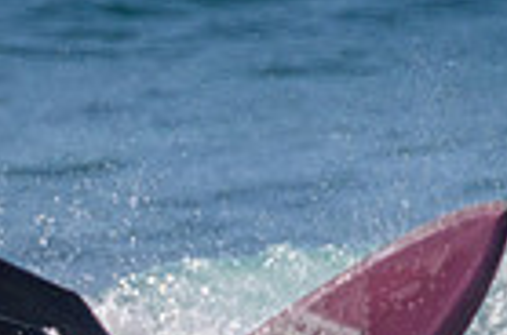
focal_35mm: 4583
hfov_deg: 0.5
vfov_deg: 0.3
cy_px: 412
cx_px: 63
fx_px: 64396
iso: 640
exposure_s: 1/2000
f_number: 11
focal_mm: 800
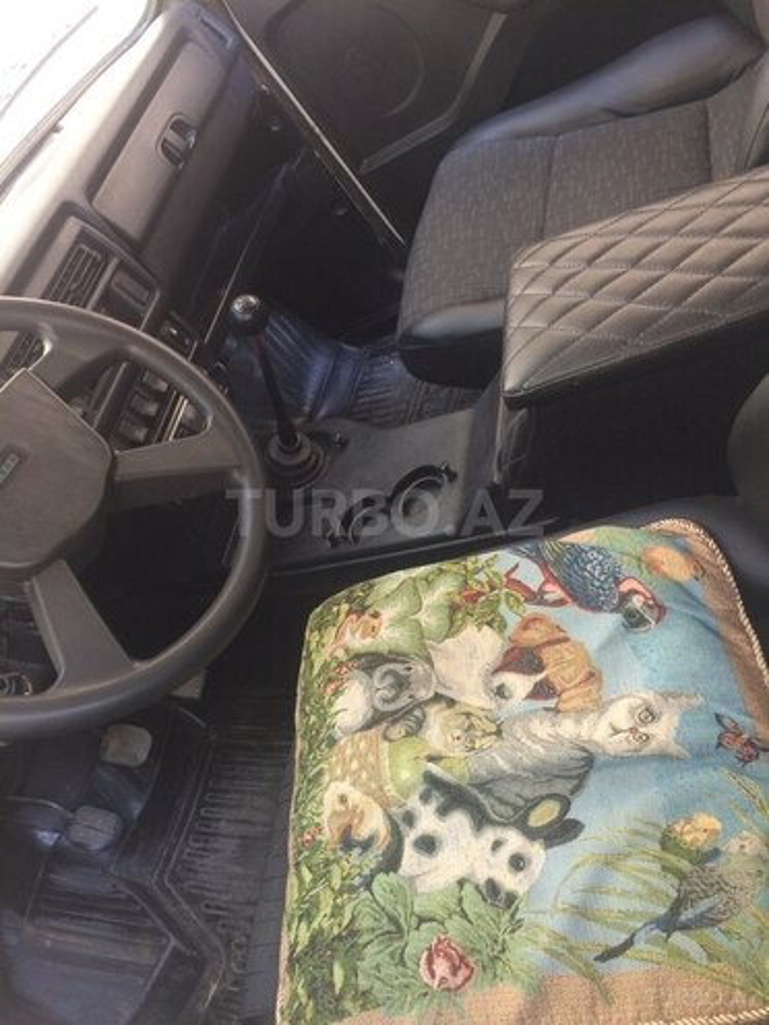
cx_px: 384
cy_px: 512
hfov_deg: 48.2
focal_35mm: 29
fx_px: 859
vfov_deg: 61.7
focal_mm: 4.15
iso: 125
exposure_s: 1/33
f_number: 2.2
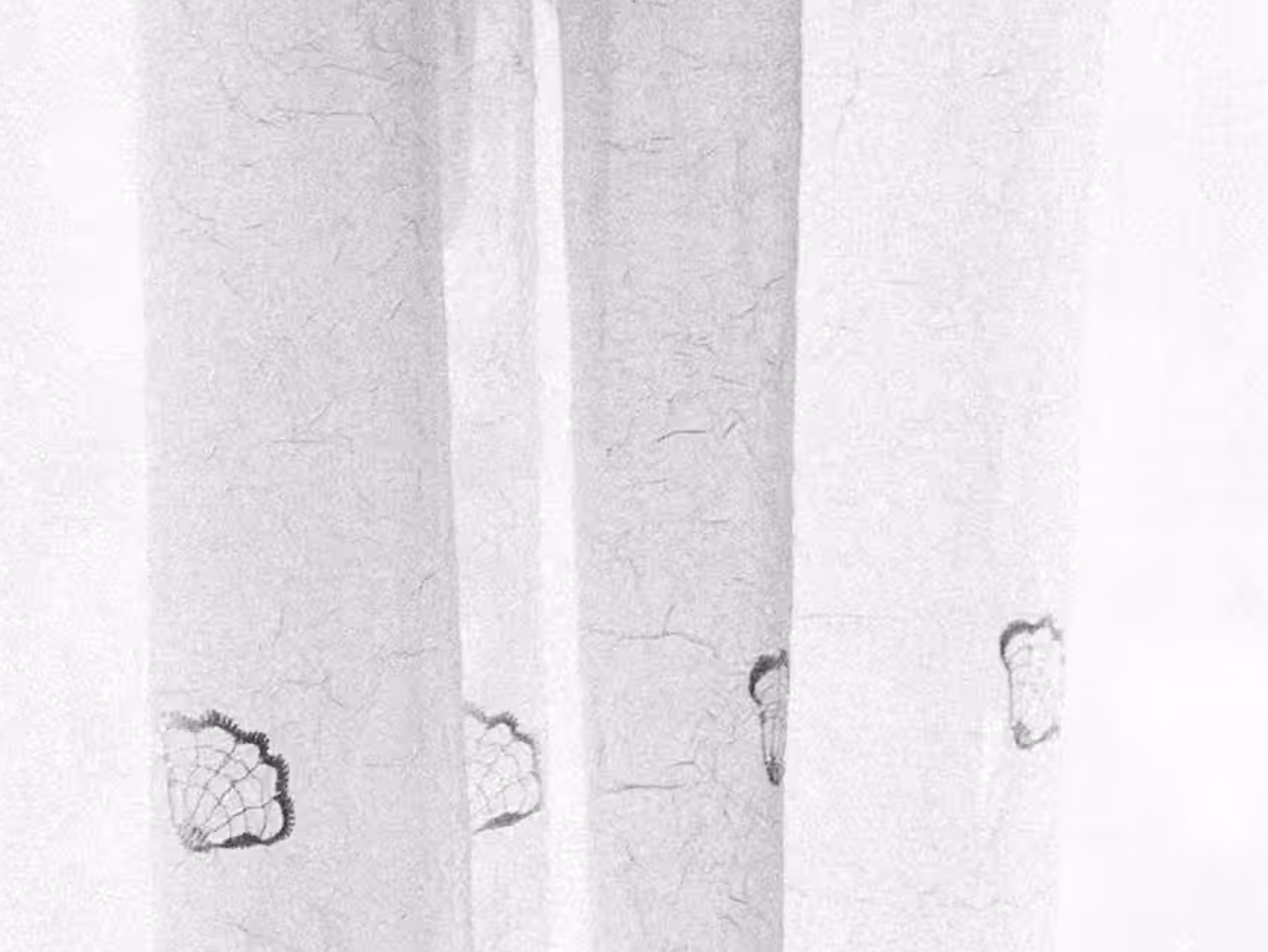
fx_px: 12238
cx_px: 1830
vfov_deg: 4.4
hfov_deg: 5.9
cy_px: 2349
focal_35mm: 334
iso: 800
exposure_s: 1/800
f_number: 3.5
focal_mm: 50
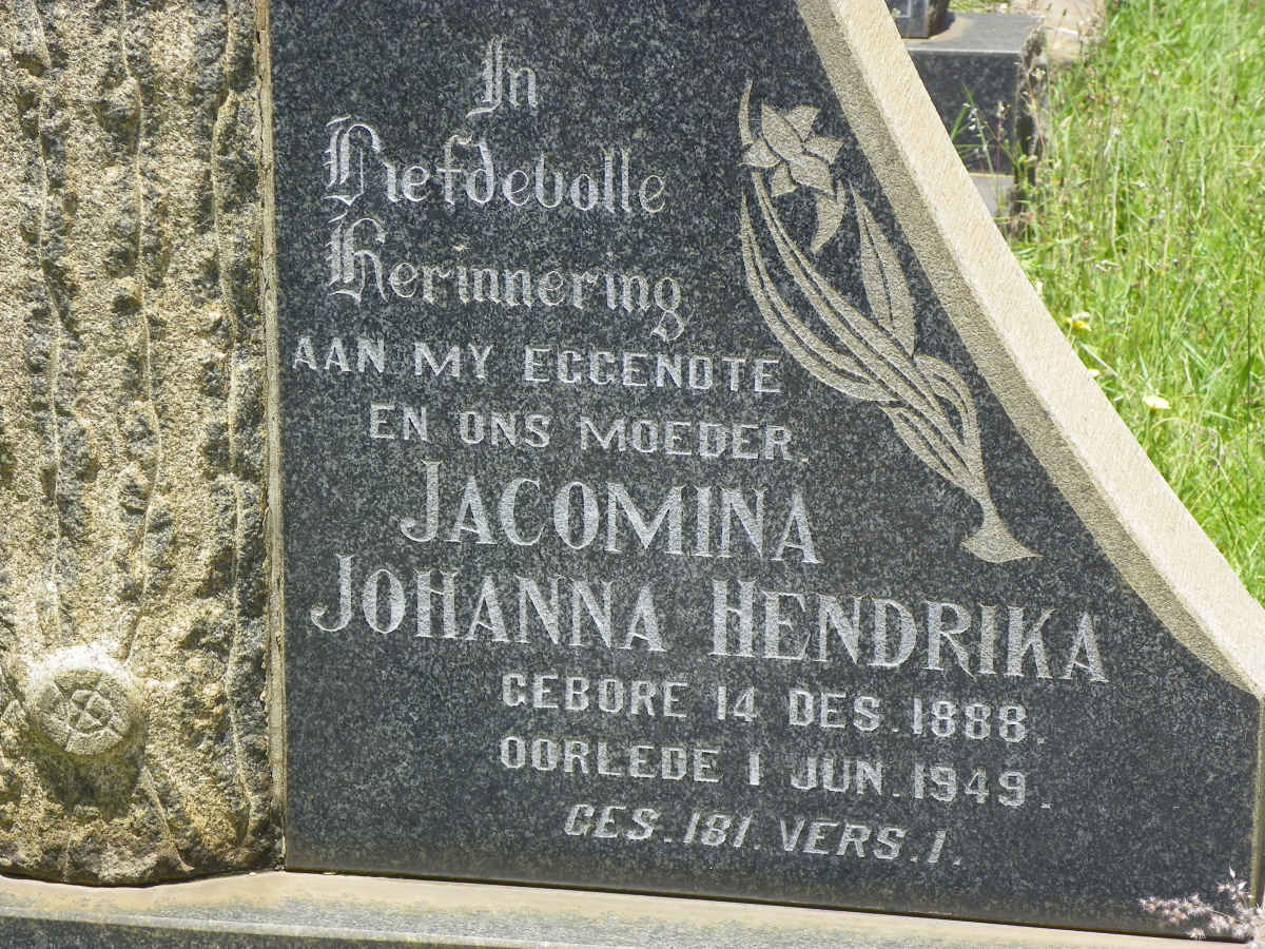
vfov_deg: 12.7
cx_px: 632
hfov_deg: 16.8
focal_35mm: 117
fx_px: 4276
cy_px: 474
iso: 64
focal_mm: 20.8
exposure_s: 1/200
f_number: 4
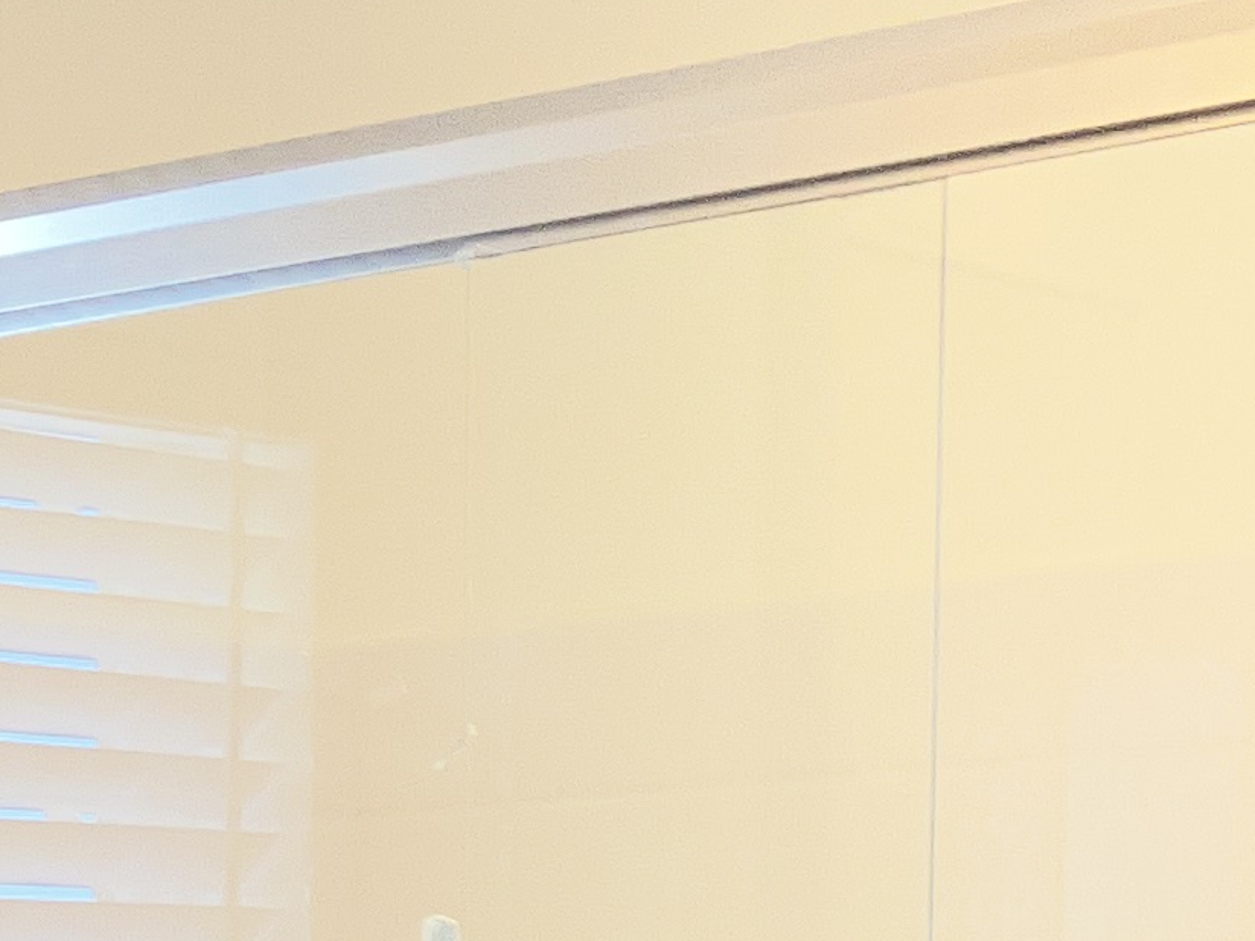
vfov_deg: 10.1
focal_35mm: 137
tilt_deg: -6.4
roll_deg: -0.1
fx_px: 4967
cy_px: 1820
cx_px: -1022
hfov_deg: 13.0
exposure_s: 1/120
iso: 40
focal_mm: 3.99
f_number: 1.8
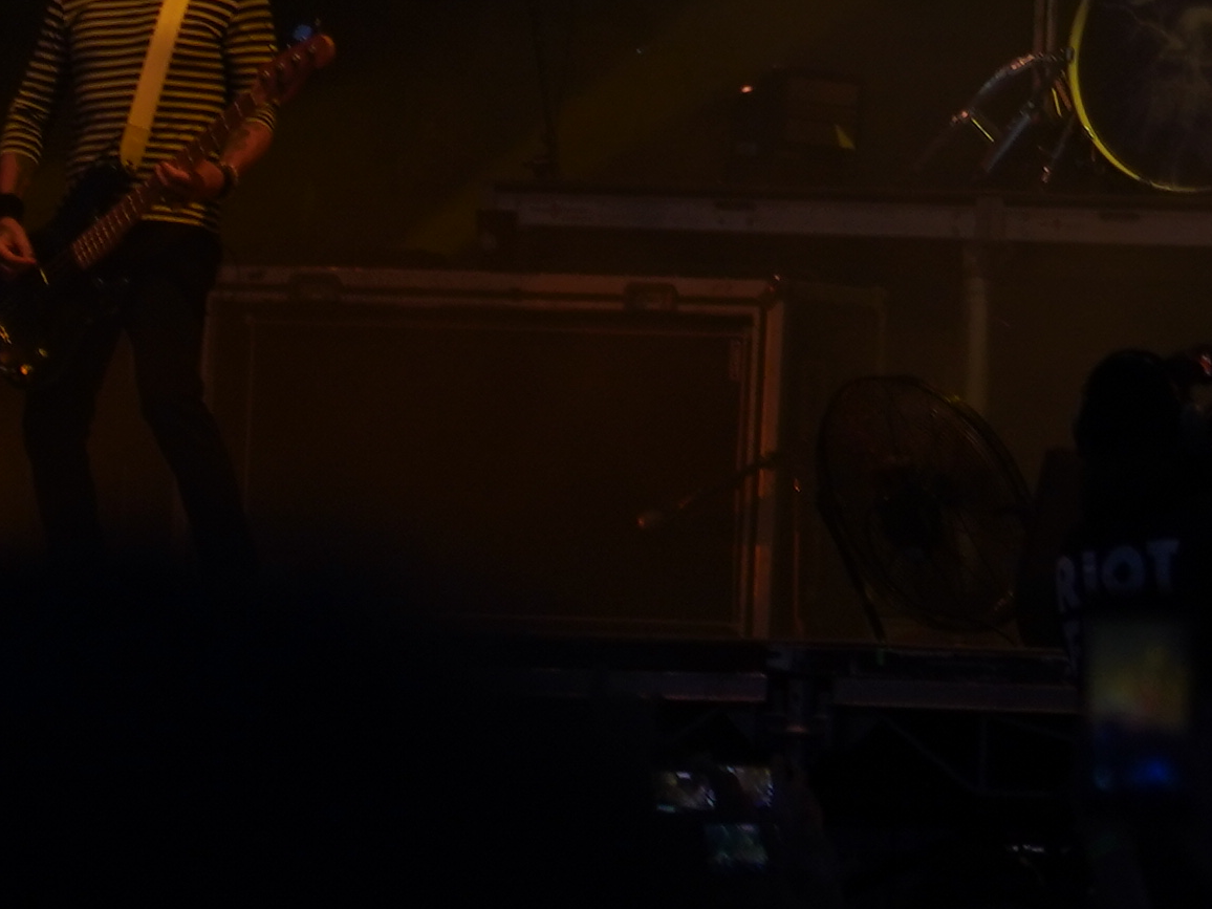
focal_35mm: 524
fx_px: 18347
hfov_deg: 3.8
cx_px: 2121
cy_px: -111
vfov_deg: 2.8
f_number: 4
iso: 320
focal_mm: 105
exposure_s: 1/125
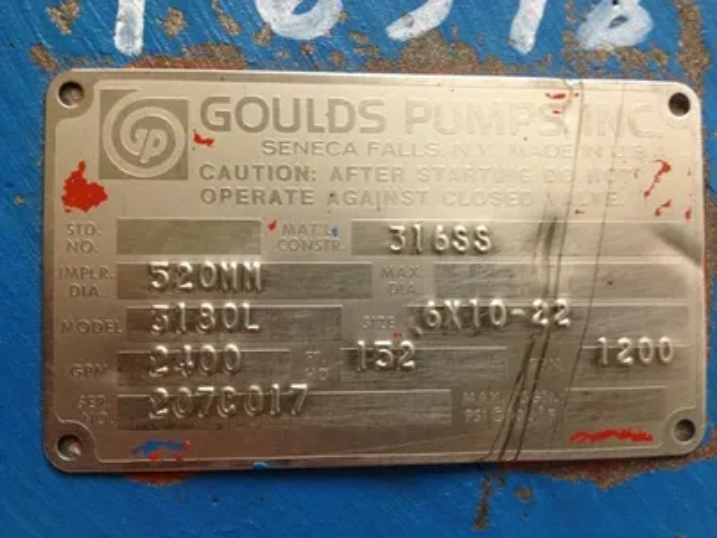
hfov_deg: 52.6
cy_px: 269
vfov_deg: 40.7
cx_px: 358
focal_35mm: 35
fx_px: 725
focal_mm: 4.28
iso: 200
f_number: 2.4
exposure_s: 1/20
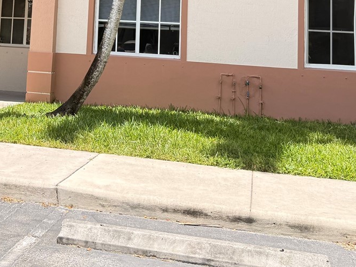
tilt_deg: +7.5
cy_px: -31
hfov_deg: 32.4
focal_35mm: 58
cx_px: 75
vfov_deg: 23.6
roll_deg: -0.5
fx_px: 597
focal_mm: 6.76
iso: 100
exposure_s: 1/1618
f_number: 1.78
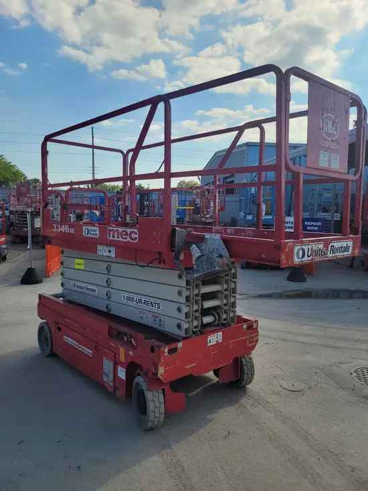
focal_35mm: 26
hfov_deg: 53.1
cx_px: 184
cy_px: 246
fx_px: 368
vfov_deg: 67.3
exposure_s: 1/2679
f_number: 1.8
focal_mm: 5.4
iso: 40
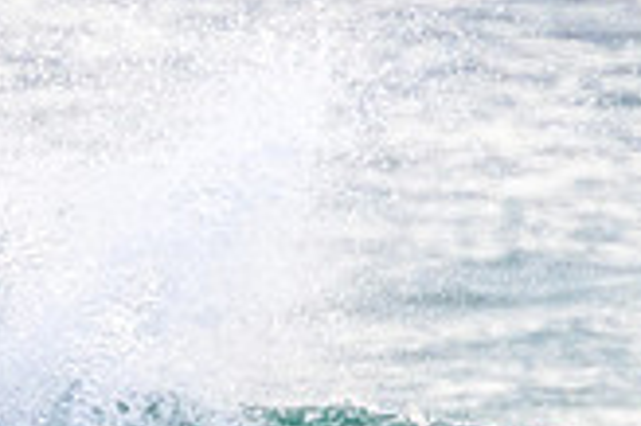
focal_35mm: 3332
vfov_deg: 0.4
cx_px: -188
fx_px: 59268
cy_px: 416
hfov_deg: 0.6
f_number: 11
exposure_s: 1/2000
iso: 3600
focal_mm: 800
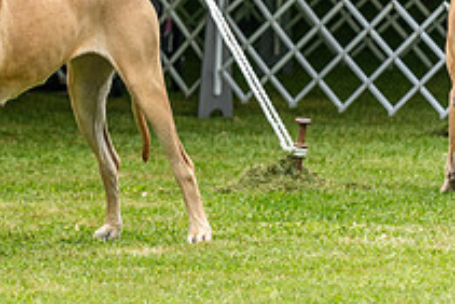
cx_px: -67
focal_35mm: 343
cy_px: -40
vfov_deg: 4.0
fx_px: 4338
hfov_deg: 6.0
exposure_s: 1/800
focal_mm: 125
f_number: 4
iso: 640
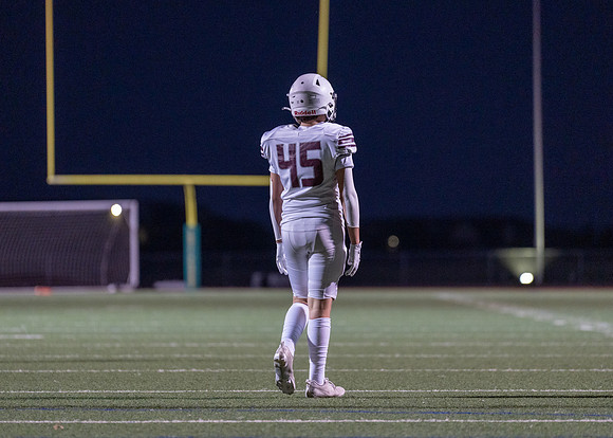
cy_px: 215
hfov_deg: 8.5
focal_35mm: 236
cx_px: 304
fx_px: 4108
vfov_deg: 6.1
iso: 2000
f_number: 2.8
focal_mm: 200
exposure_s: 1/800
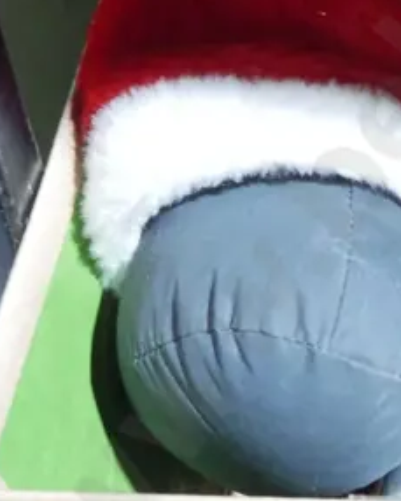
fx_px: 2076
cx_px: 609
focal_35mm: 140
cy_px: -163
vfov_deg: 13.2
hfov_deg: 10.6
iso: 3200
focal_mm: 20
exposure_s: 1/20
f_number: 4.5
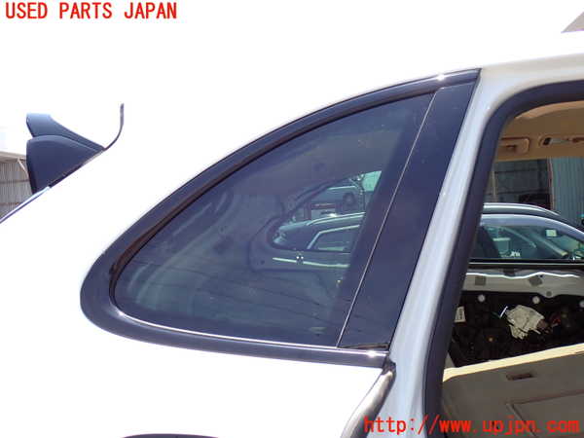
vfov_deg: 39.7
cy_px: 219
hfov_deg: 51.4
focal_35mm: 36
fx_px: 607
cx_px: 292
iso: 100
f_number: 3.5
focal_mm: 6.37
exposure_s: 1/200
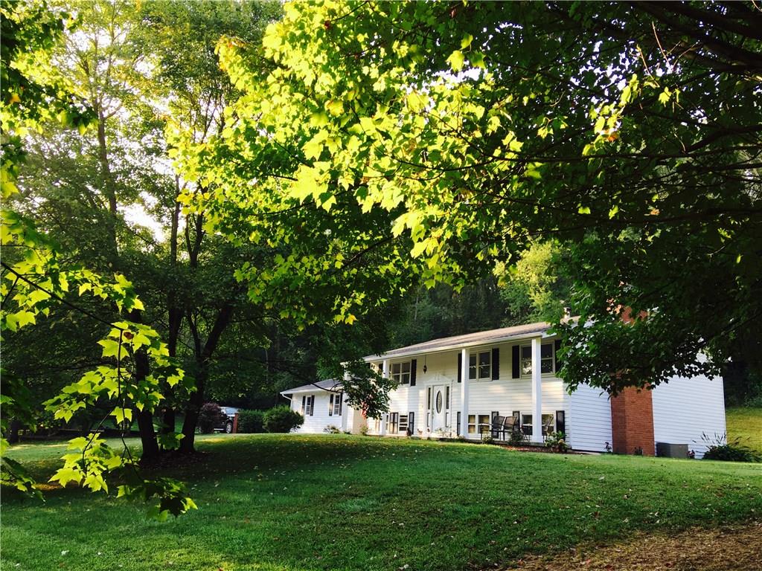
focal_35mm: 29
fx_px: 638
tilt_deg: +14.9
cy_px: 286
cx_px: 381
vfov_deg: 48.2
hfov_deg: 61.7
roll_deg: -3.3
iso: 25
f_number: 2.2
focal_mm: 4.15
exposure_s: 1/120
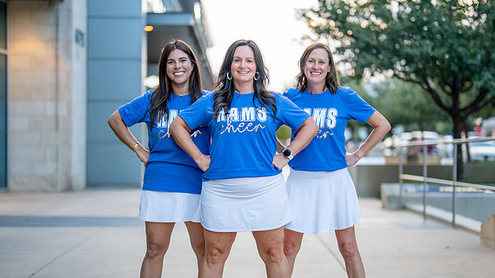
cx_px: 259
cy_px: 165
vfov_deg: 19.1
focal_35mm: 63
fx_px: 827
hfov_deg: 33.3
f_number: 1.2
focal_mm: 50
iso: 640
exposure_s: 1/500
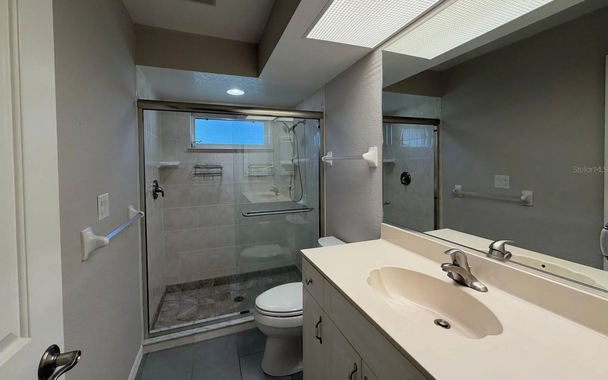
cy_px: 169
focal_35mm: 15
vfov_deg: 74.5
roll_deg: +1.1
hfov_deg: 101.5
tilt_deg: -1.1
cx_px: 302
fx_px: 249
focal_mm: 2.22
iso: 160
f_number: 2.2
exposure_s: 1/120
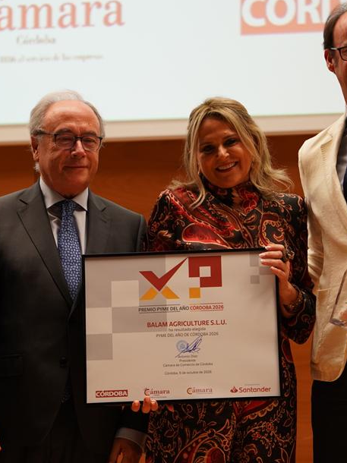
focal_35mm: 218
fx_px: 2916
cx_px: 138
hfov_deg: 6.8
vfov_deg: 9.1
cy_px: 225
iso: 800
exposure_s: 1/200
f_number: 1.8
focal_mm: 135
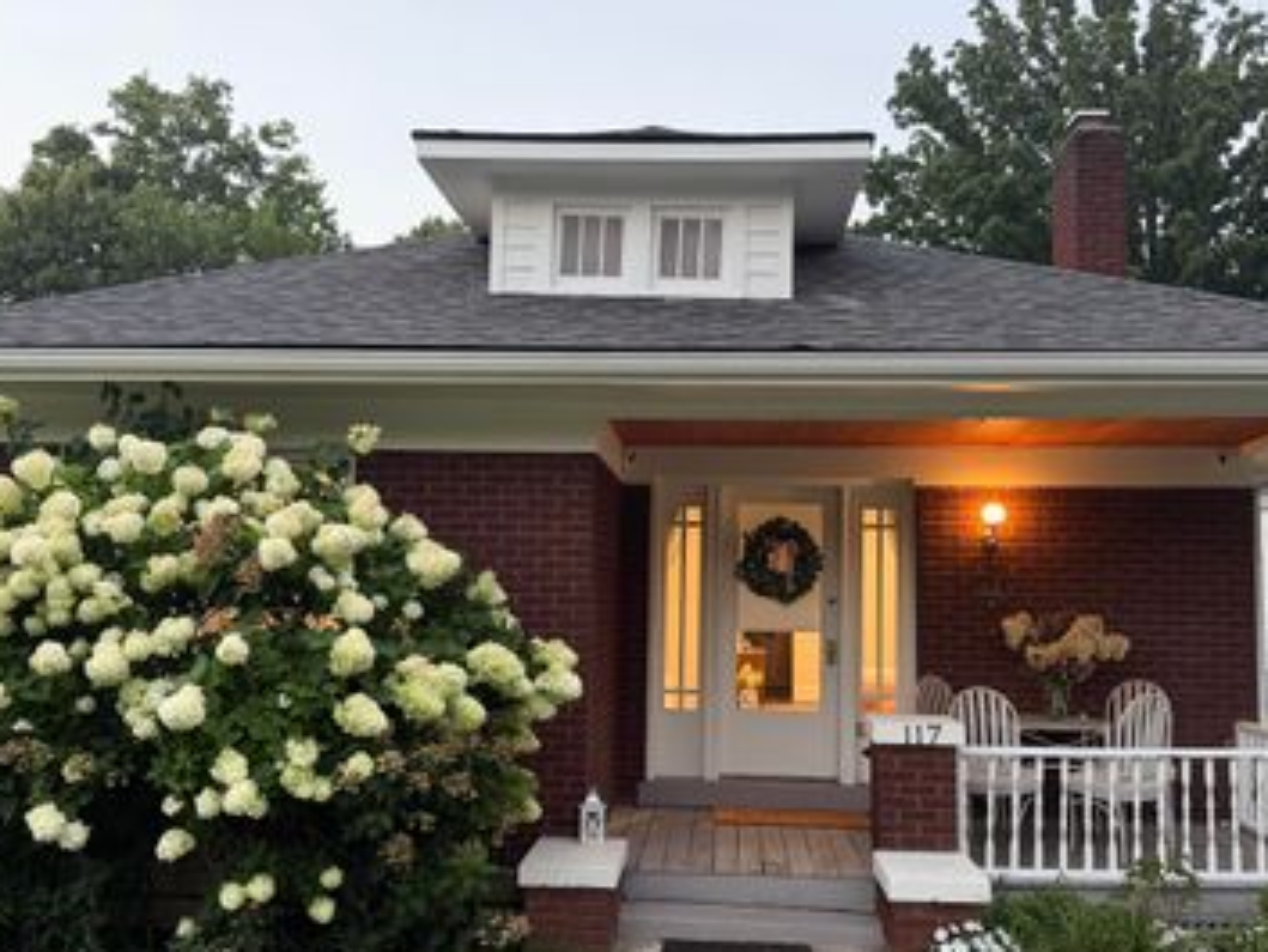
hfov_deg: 53.9
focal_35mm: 34
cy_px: 498
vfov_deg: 41.8
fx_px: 1246
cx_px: 643
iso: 200
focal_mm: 6.76
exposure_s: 1/62
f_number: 1.78
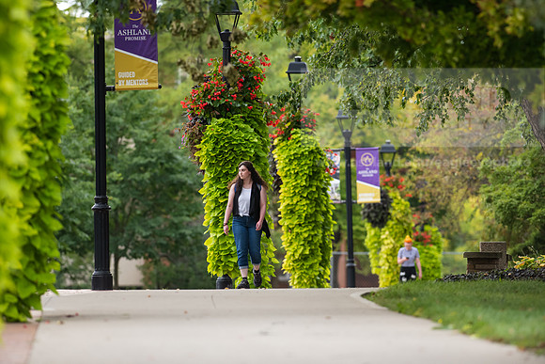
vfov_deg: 4.6
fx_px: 4543
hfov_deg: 6.9
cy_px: 182
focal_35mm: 300
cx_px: 272
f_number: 4
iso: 800
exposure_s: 1/400
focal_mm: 300
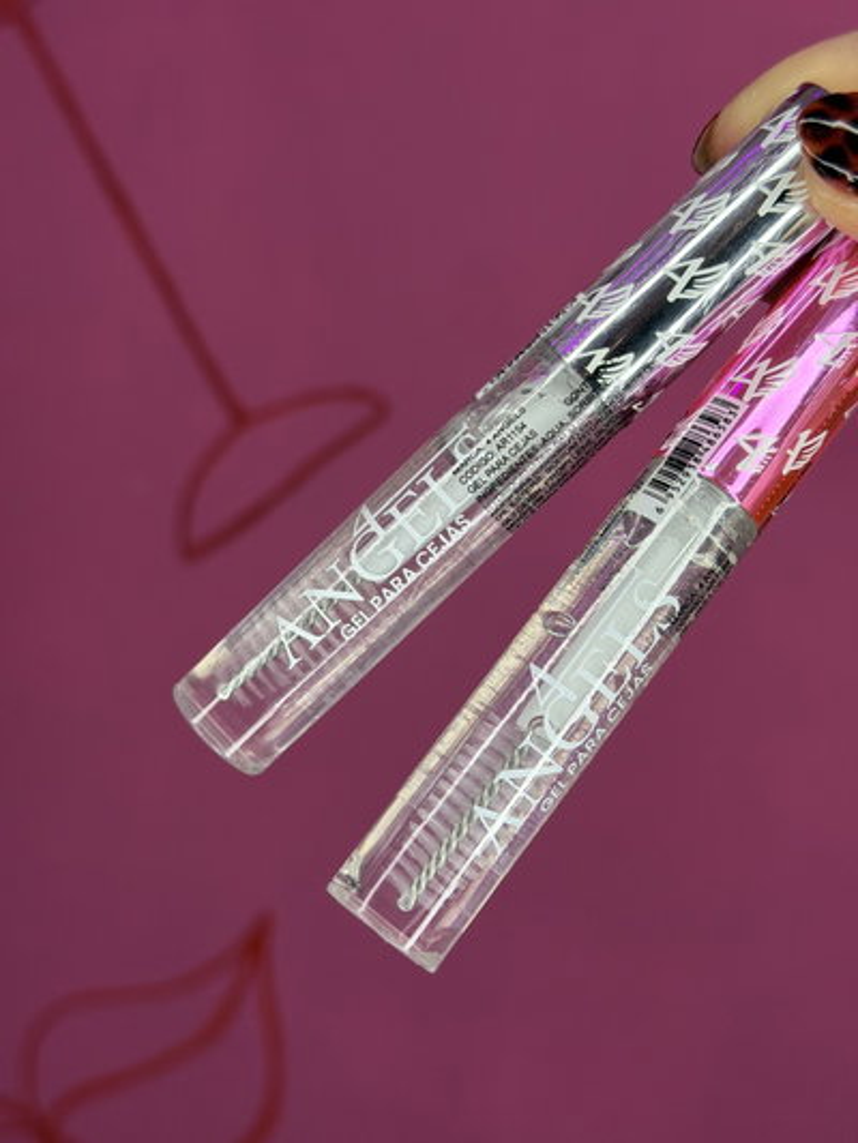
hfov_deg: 30.3
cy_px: 572
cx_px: 429
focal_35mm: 48
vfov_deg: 39.6
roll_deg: -3.9
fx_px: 1586
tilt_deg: -11.0
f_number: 1.78
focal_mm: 6.76
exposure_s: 1/100
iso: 80
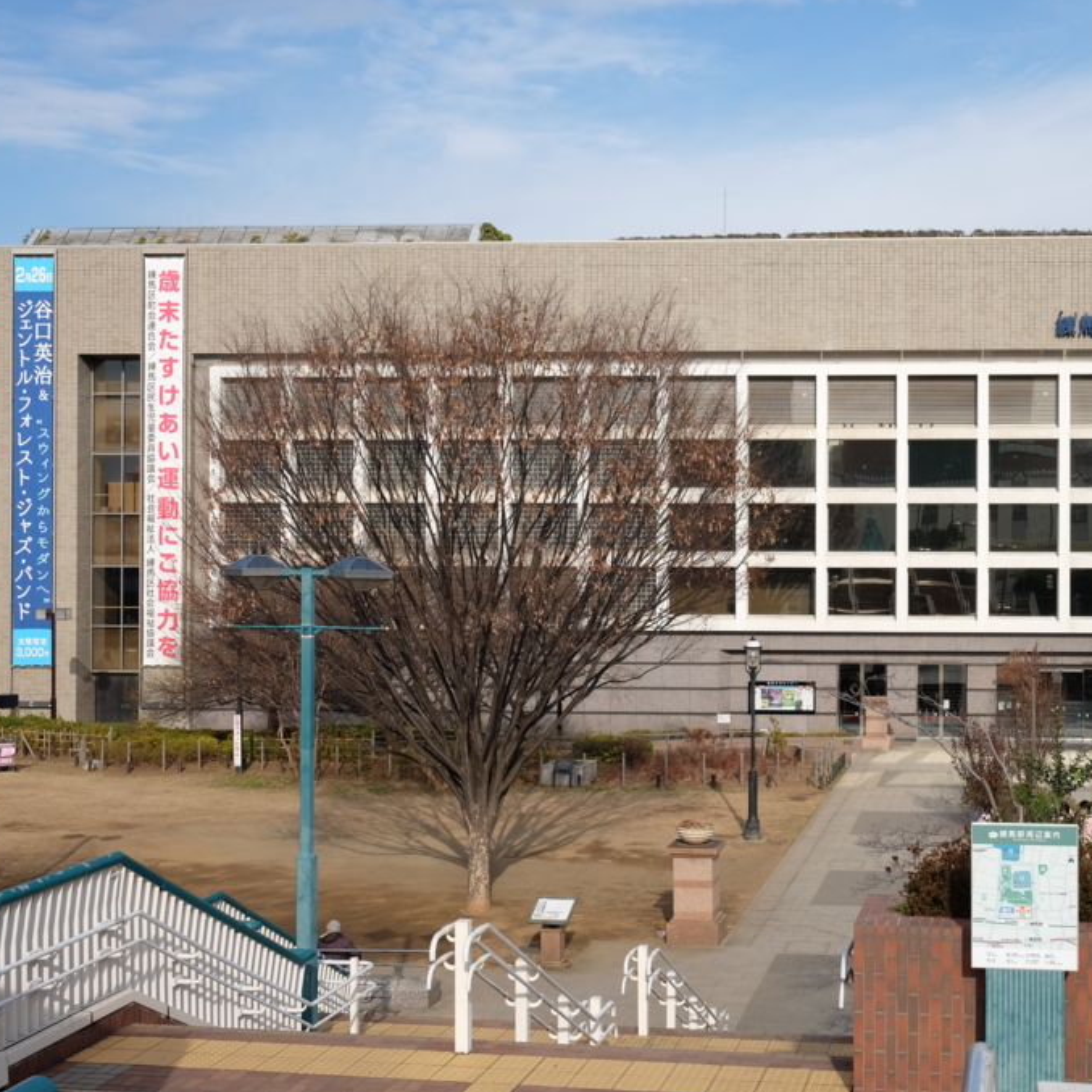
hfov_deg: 36.9
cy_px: 544
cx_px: 779
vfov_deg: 37.6
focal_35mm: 45
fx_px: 1606
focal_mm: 23
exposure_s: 1/400
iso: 200
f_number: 7.1
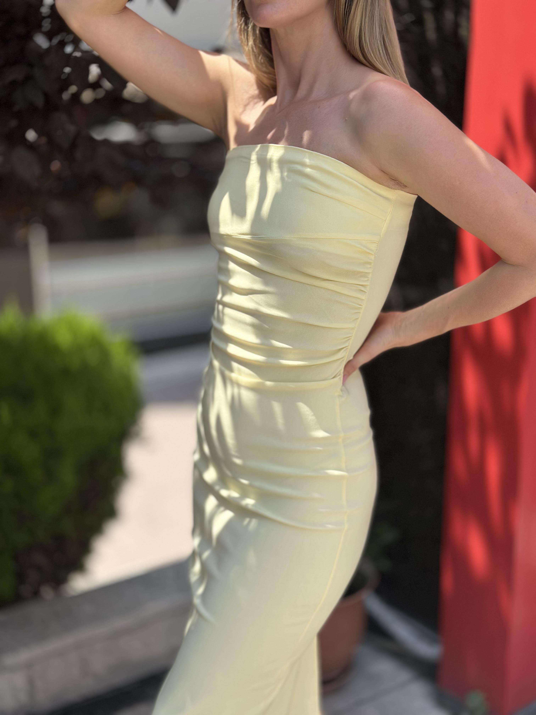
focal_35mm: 48
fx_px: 991
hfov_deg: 30.3
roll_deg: -0.6
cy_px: 358
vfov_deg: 39.7
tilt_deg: -15.5
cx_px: 268
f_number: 1.78
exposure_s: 1/4785
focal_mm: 6.86
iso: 100
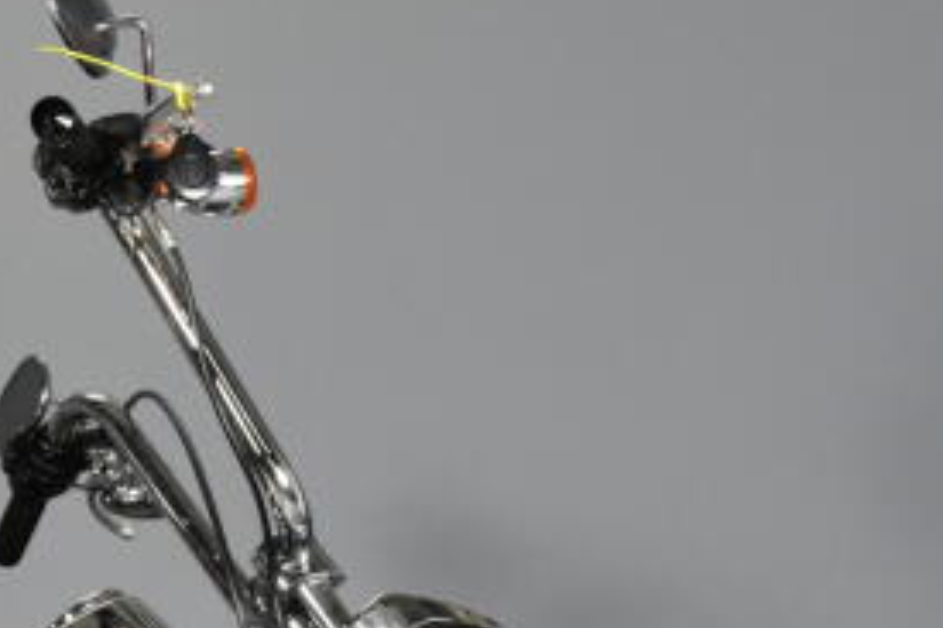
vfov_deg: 9.9
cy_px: 815
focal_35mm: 135
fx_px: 3546
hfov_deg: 14.8
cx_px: -106
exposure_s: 1/125
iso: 3200
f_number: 7.1
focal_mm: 31
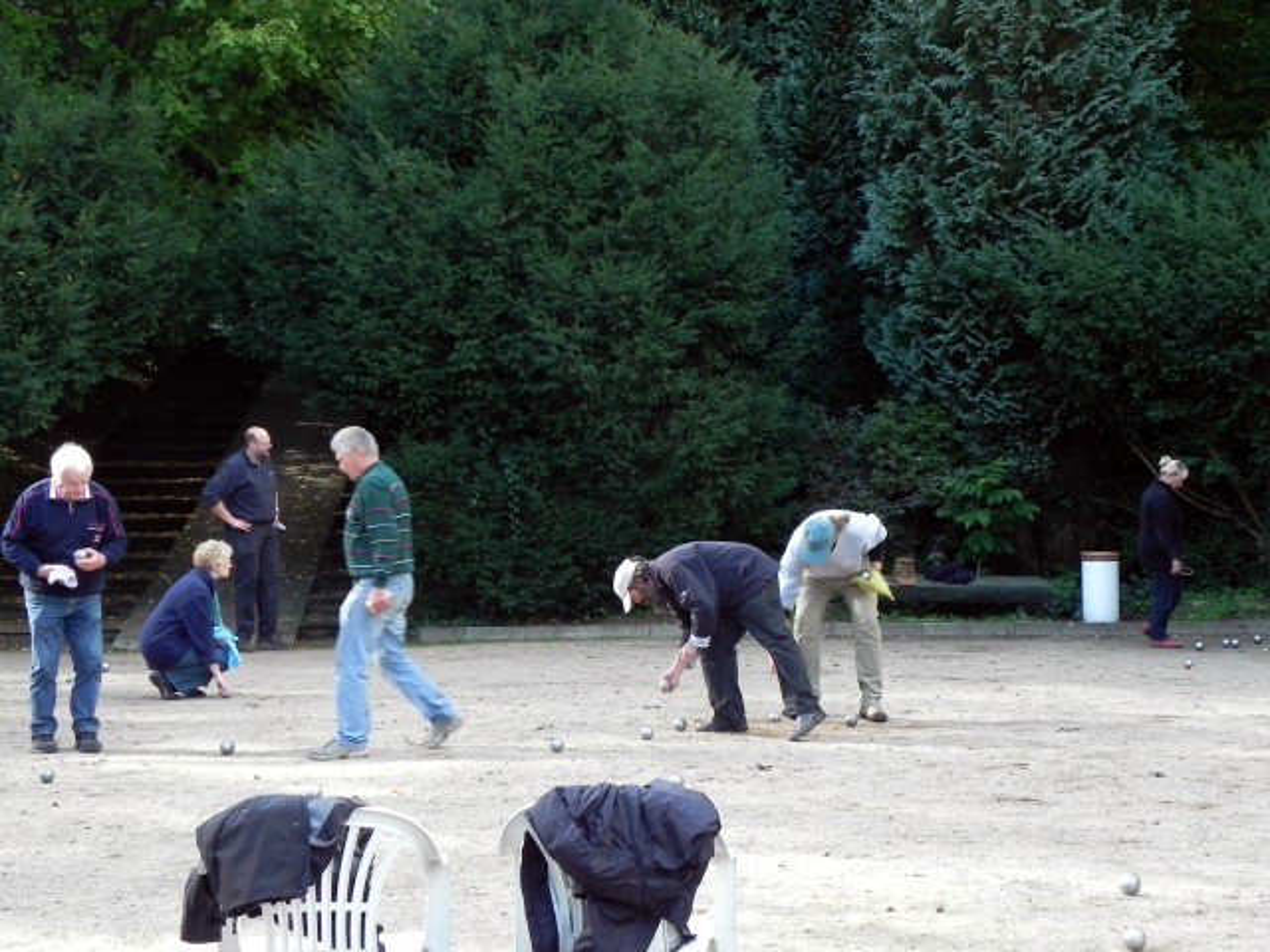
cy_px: 476
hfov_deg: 26.0
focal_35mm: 75
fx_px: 2752
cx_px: 635
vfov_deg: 19.6
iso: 160
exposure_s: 1/63.1
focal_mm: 13.4
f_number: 4
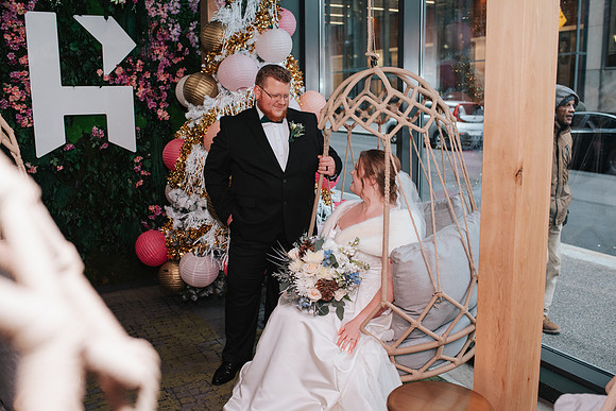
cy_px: 206
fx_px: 599
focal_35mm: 35
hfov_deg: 54.4
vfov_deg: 37.9
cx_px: 308
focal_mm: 35
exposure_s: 1/200
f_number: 3.2
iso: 1000
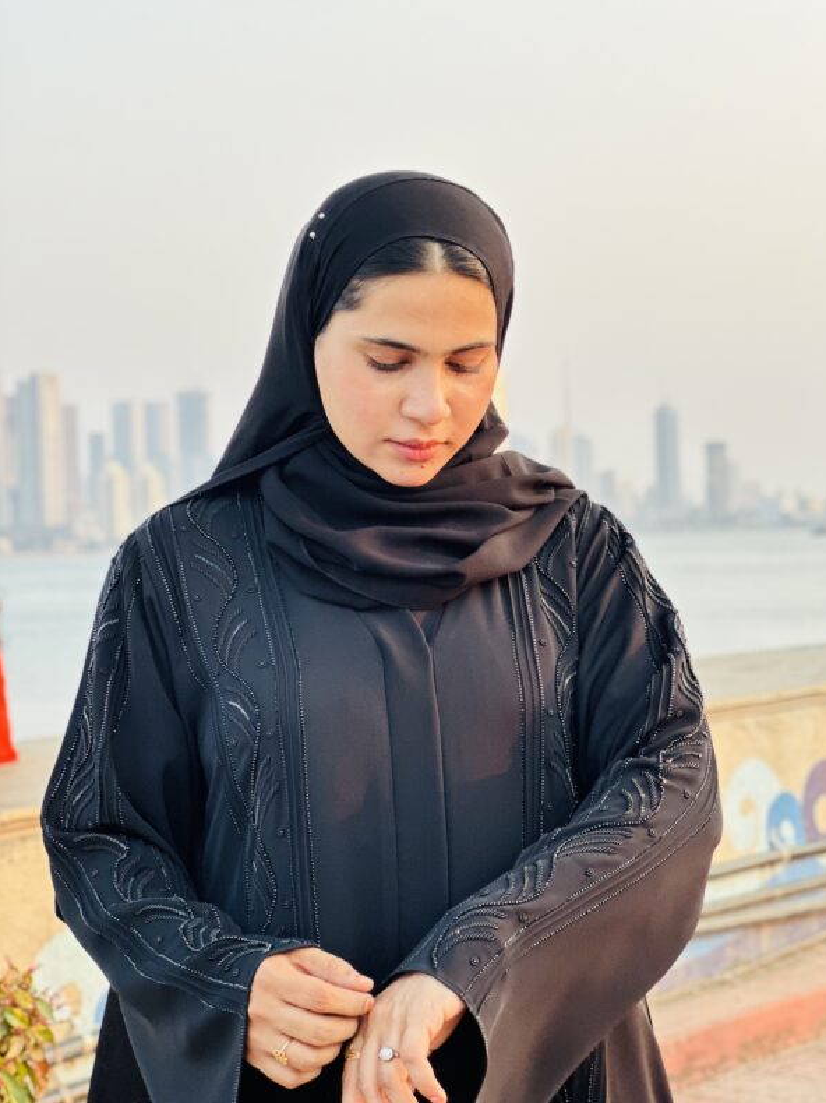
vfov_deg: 25.0
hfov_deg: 18.9
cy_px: 556
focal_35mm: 78
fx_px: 2483
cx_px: 416
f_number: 2.8
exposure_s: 1/121
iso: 125
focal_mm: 9
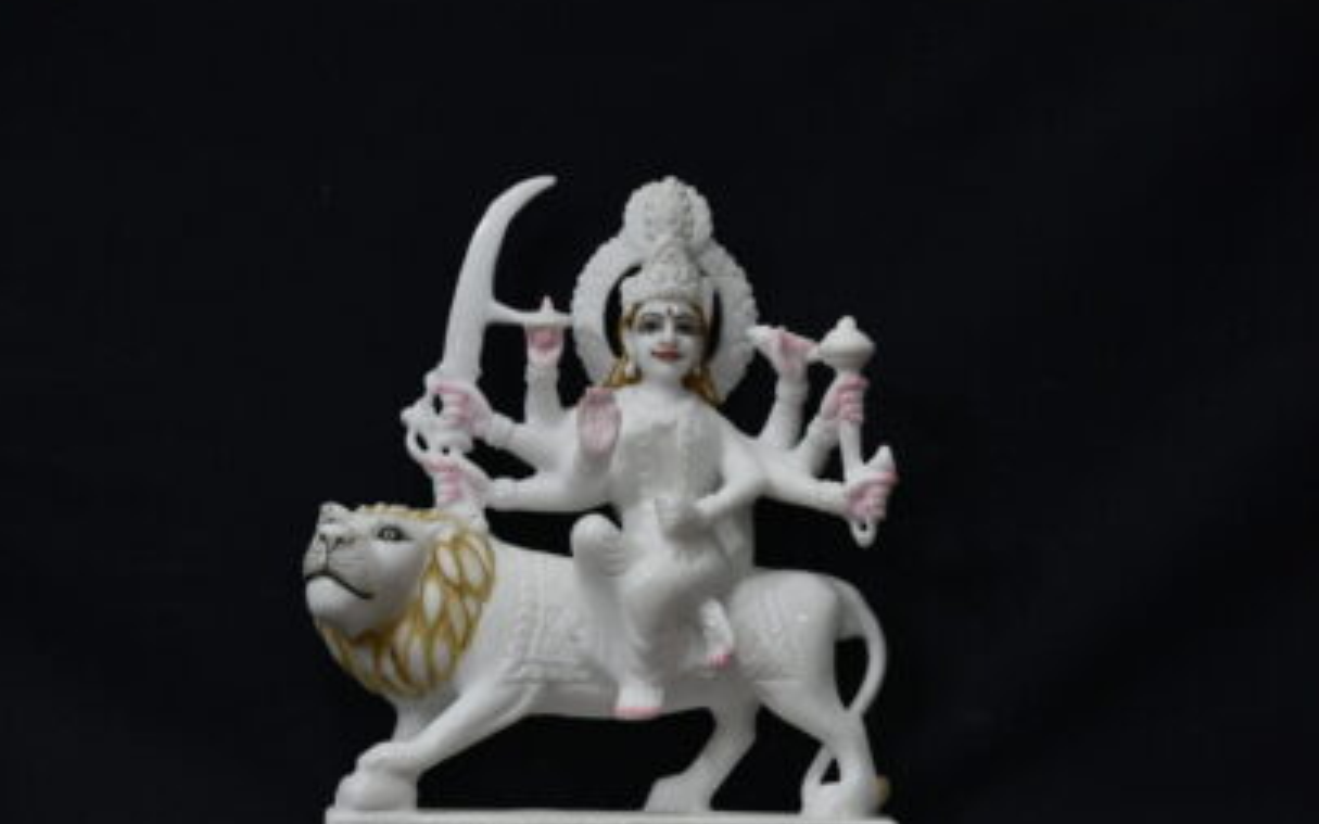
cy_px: 445
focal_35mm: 157
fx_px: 5643
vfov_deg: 8.4
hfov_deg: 13.3
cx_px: 648
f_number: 6.3
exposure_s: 1/800
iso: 2000
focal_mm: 145
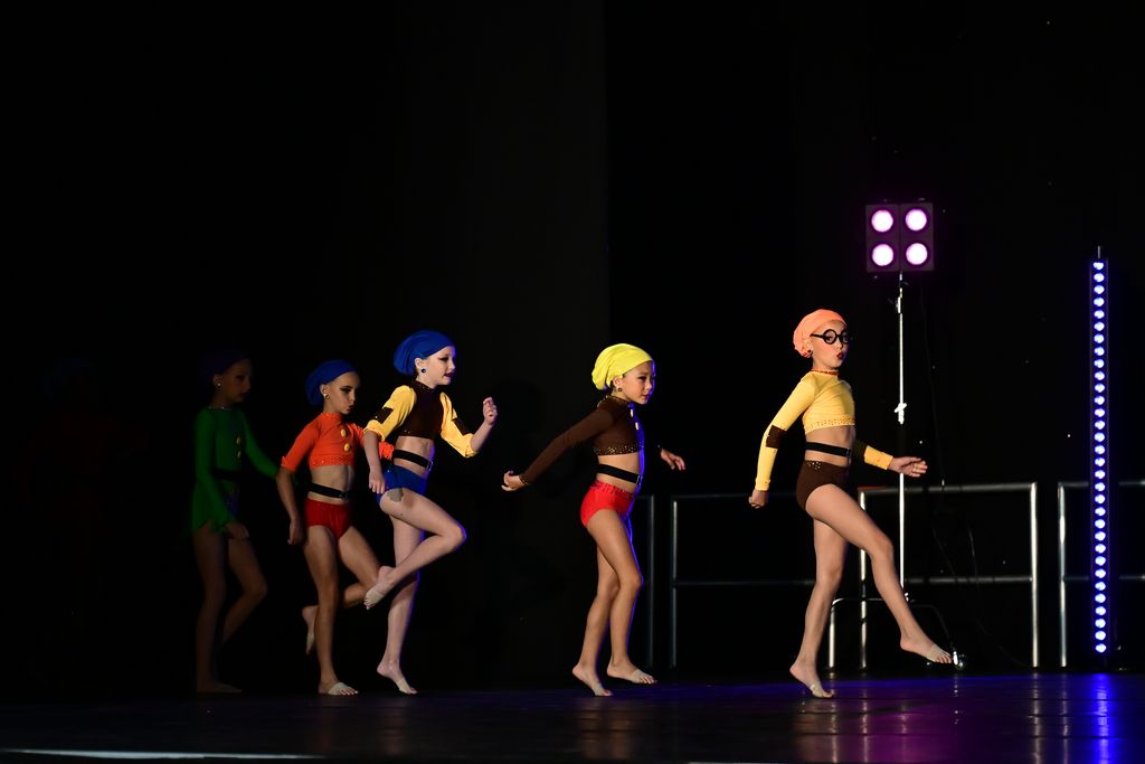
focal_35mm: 105
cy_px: 382
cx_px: 572
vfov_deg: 13.0
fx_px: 3340
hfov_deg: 19.5
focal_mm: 70
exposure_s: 1/800
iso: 4000
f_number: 2.8
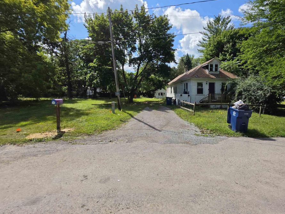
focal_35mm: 15
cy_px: 96
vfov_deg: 81.5
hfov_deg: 97.4
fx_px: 124
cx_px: 164
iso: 32
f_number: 1.9
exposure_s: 1/2843
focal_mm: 2.2
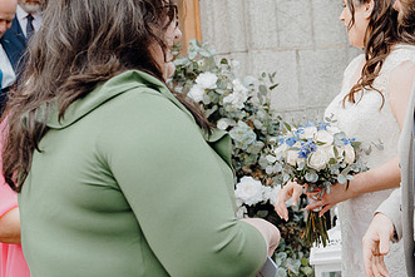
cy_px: 103
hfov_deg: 31.1
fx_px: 727
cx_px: 328
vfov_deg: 21.5
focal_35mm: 63
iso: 125
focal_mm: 36
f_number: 3.5
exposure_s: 1/200
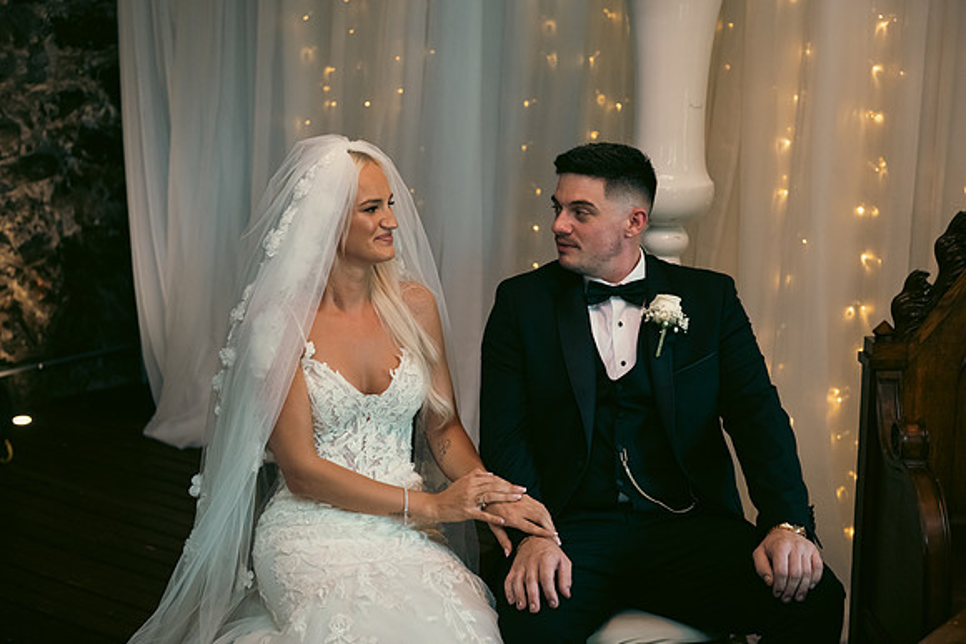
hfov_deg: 33.4
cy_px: 322
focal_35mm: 60
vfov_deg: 22.6
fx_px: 1610
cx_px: 483
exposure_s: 1/160
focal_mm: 60
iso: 1250
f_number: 3.5
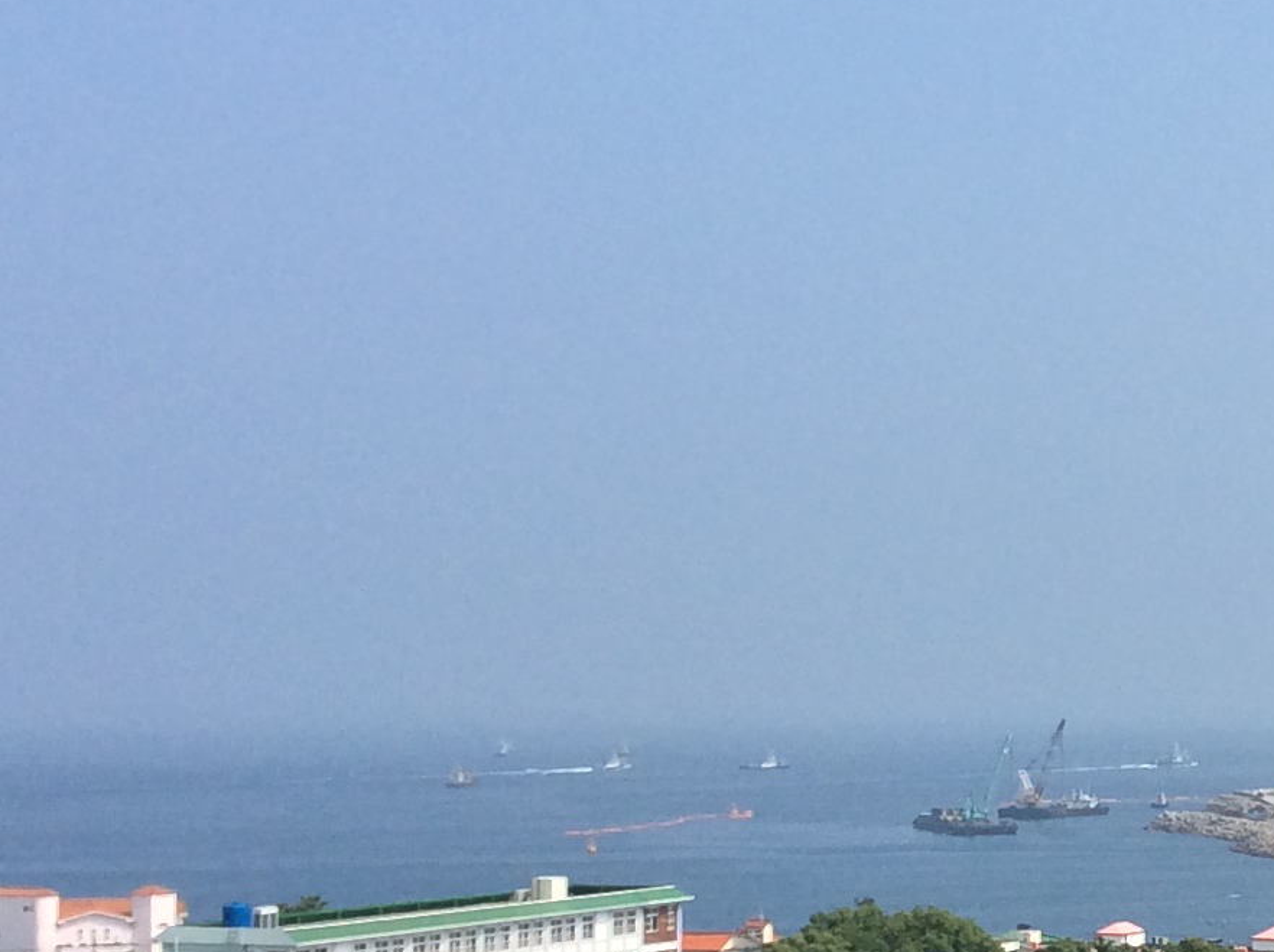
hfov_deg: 19.3
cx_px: 1433
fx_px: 3565
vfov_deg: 15.2
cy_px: 683
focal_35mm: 97
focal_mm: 3.3
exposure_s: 1/1908
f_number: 2.4
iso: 32
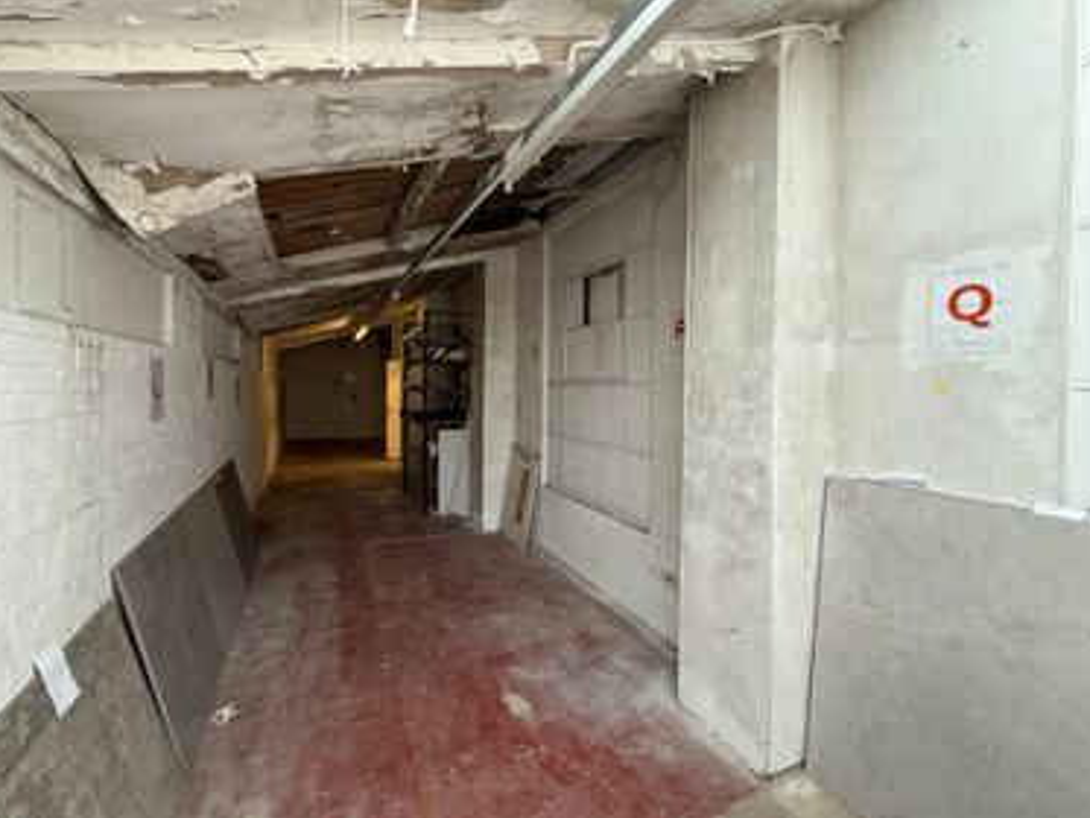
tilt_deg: -0.5
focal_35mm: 15
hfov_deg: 98.1
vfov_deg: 81.7
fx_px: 472
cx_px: 520
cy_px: 389
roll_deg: -1.0
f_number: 2.2
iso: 250
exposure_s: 1/99
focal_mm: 2.22
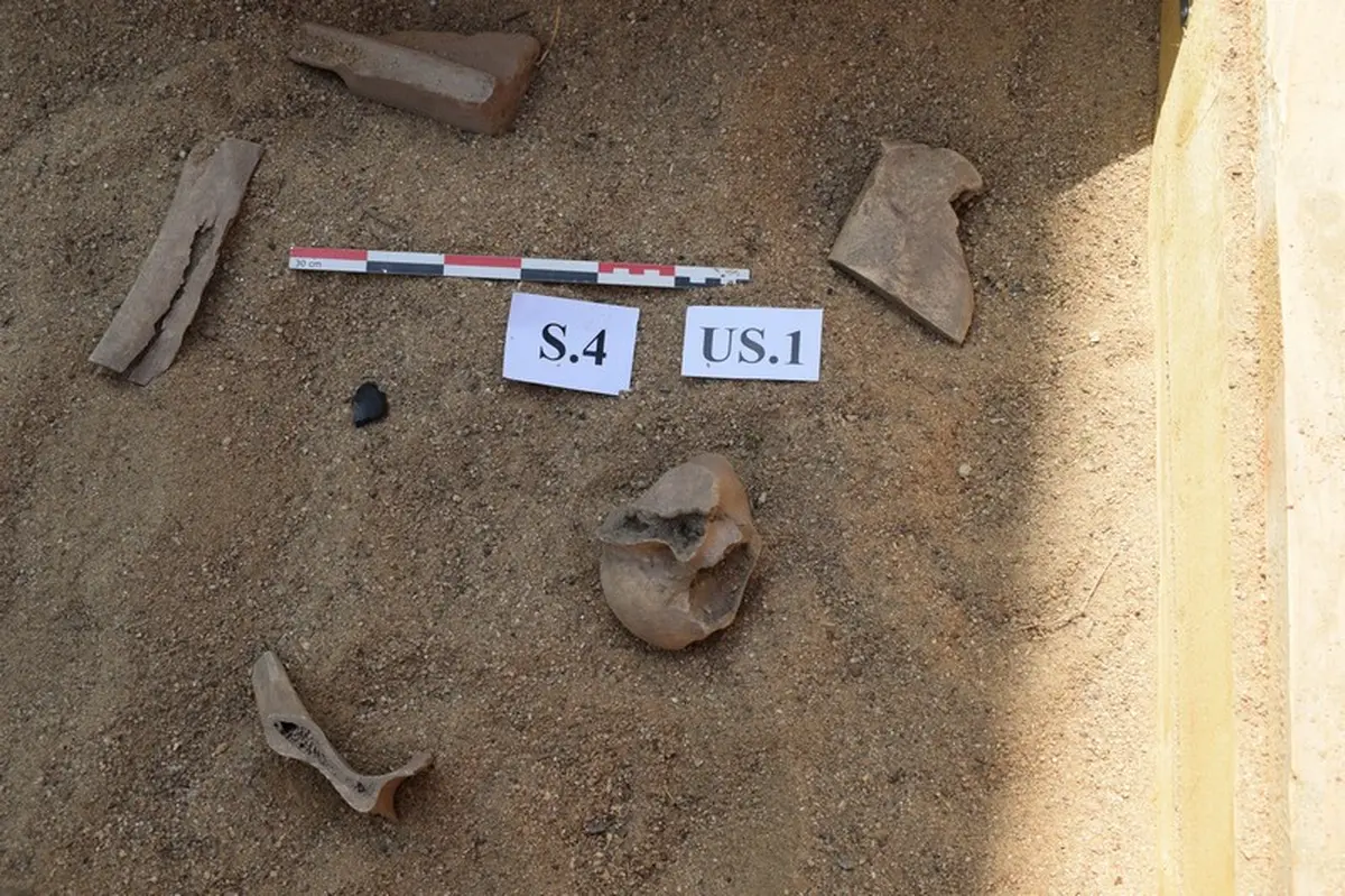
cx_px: 672
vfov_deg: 34.2
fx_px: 1456
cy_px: 448
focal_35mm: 39
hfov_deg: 49.6
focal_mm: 26
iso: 200
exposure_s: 1/320
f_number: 8
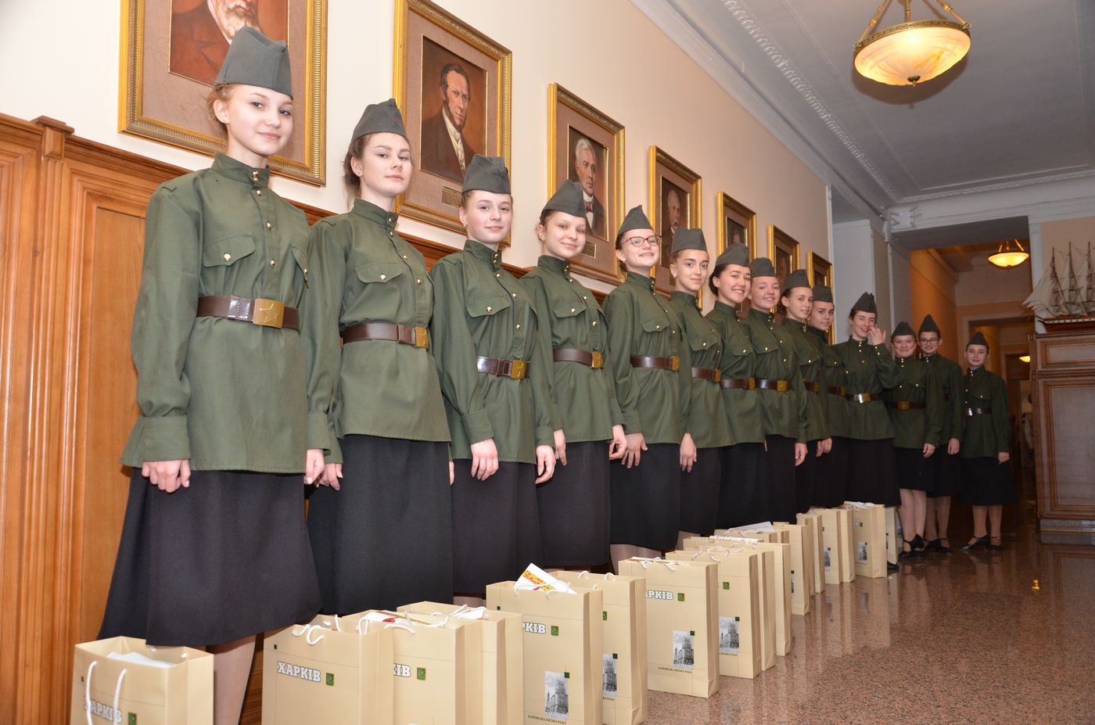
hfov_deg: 67.5
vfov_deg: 47.7
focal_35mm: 27
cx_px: 548
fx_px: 819
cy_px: 362
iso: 640
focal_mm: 18
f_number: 5.6
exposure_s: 1/250
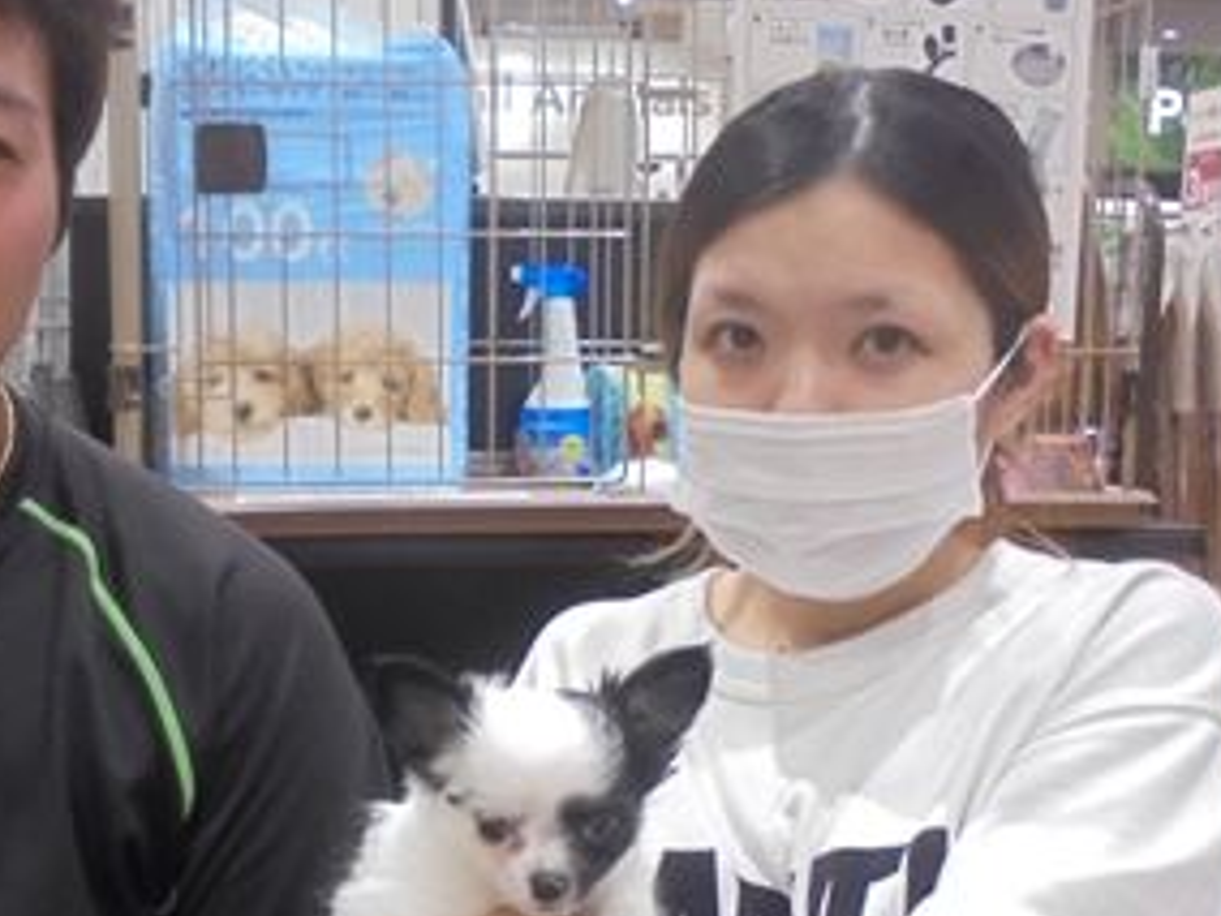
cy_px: 645
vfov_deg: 26.3
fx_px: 1940
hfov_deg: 34.5
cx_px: 365
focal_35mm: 55
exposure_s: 1/30
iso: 320
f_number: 3.5
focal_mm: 4.6
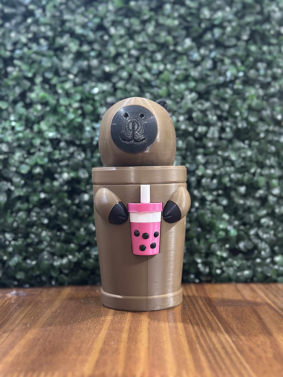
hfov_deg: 30.3
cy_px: 188
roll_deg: +0.2
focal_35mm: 48
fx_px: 523
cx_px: 142
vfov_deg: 39.7
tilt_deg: -0.1
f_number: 1.78
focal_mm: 6.86
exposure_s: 1/33
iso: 640
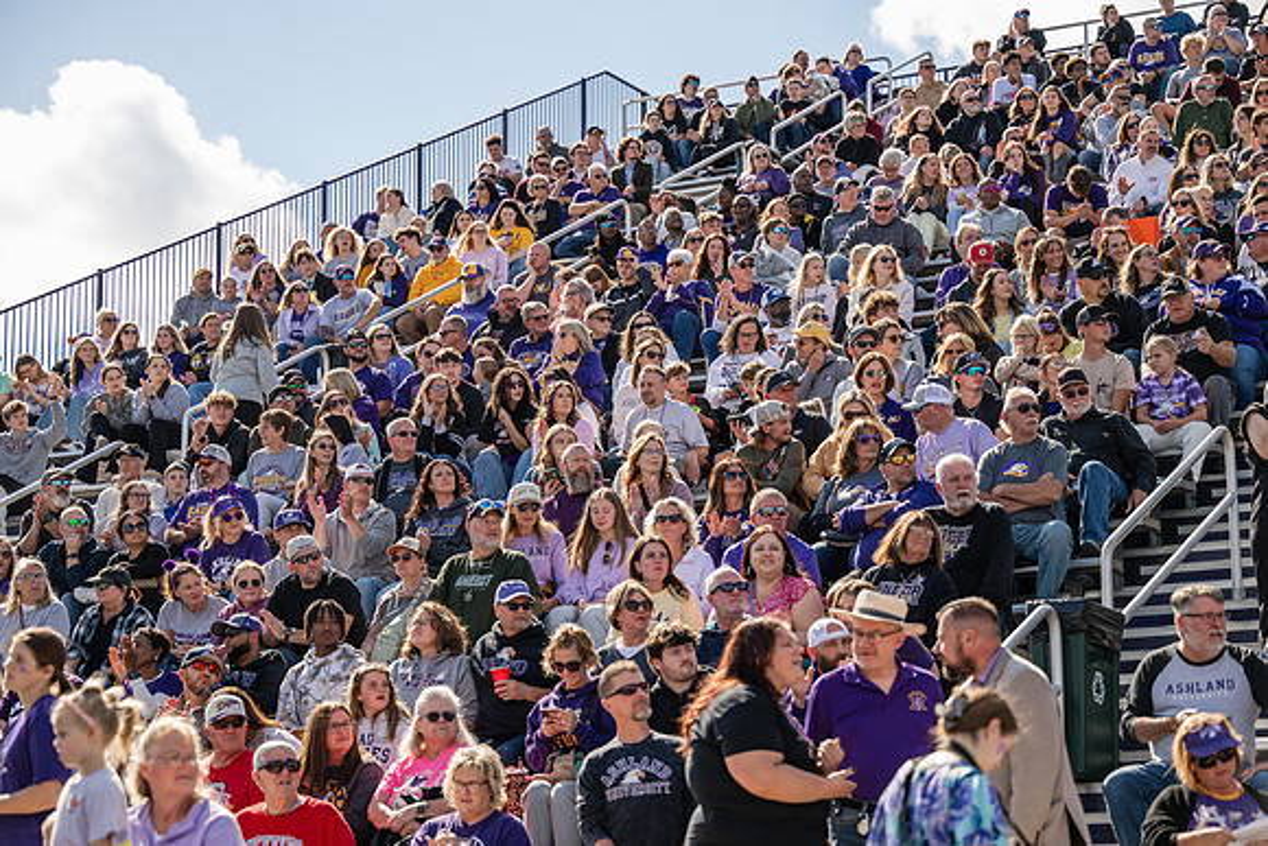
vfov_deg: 16.5
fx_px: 2924
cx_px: 634
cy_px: 423
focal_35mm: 83
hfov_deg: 24.5
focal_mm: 83
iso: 64
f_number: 3.2
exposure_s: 1/500
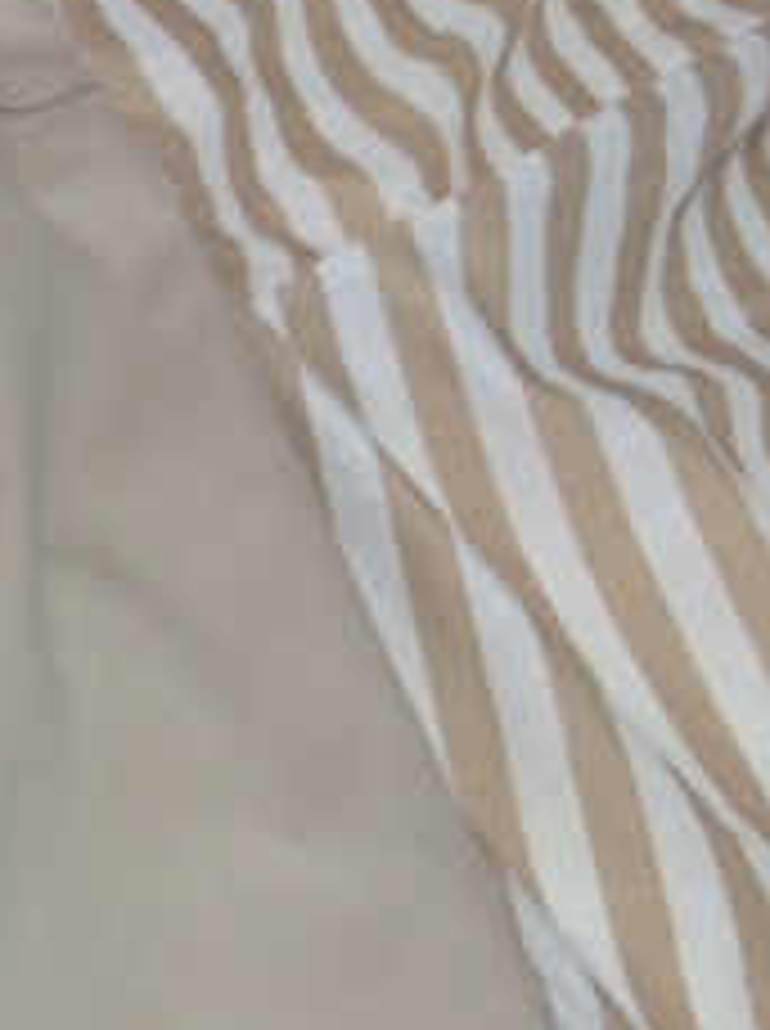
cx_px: -630
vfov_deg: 22.7
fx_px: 2498
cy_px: 940
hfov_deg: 15.1
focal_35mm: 84
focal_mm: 4.12
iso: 80
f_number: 2.2
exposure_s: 1/30
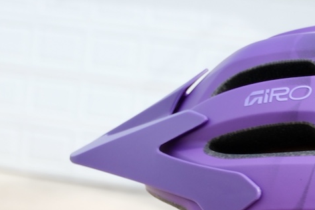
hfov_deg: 17.4
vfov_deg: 11.9
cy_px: 225
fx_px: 997
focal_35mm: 114
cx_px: 334
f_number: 5.6
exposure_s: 1/240
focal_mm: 30
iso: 125
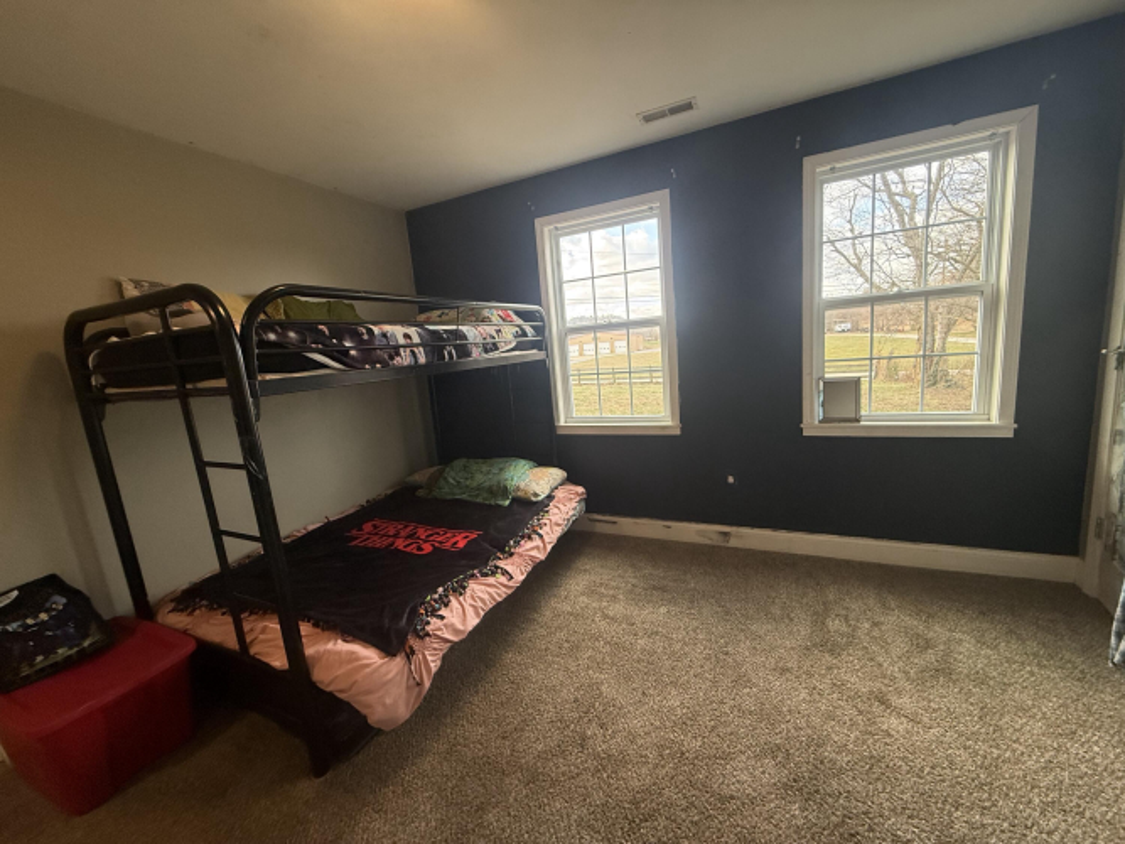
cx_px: 562
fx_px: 455
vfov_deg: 85.7
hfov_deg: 102.1
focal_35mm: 14
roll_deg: +5.1
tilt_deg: -9.0
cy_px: 422
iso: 200
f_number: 2.2
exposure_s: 1/120
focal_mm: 2.22
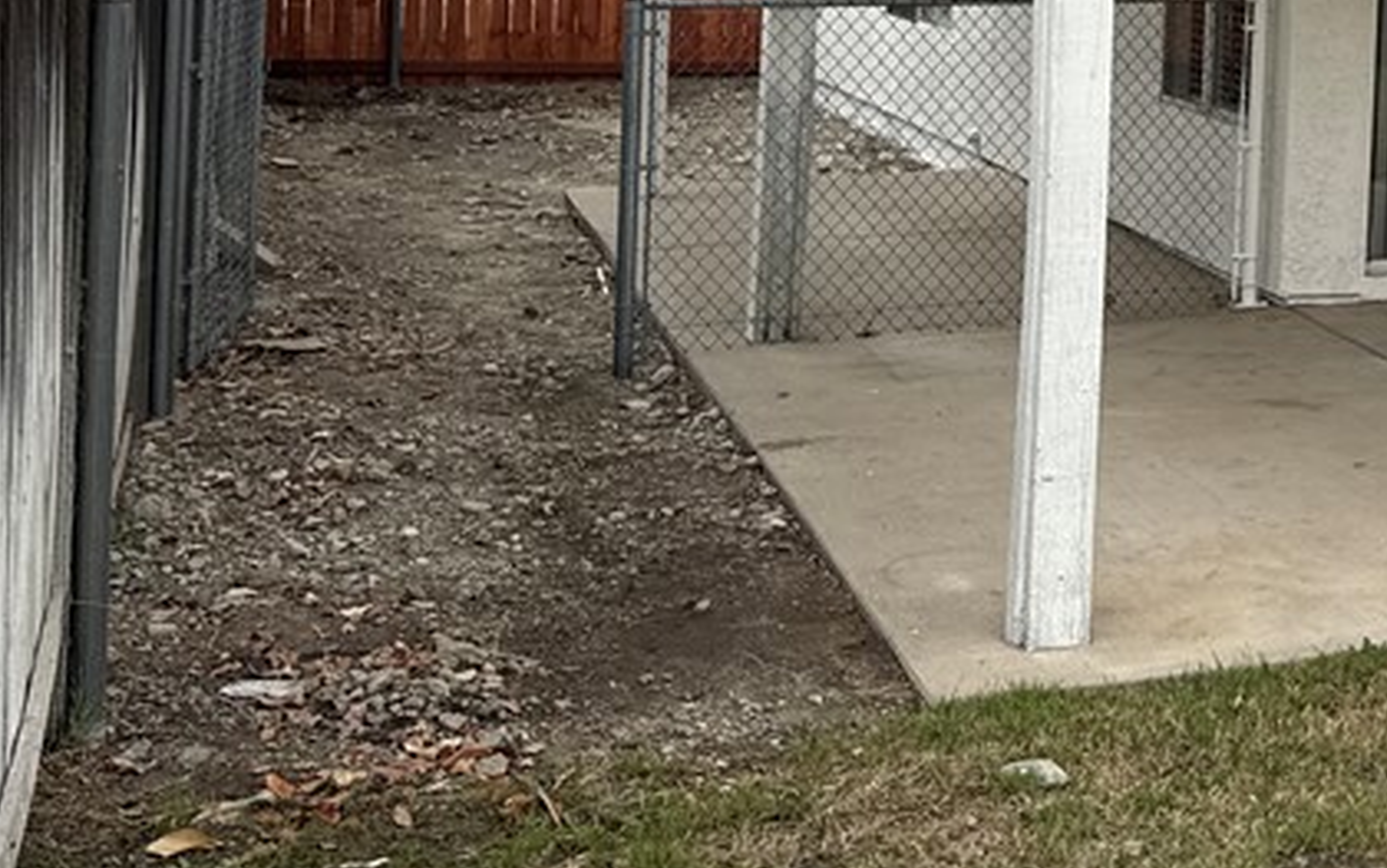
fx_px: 2345
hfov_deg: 29.4
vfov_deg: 20.1
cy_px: -73
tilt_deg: -0.7
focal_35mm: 62
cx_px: 1565
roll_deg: -1.0
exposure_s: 1/2801
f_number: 1.78
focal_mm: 6.76
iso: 80
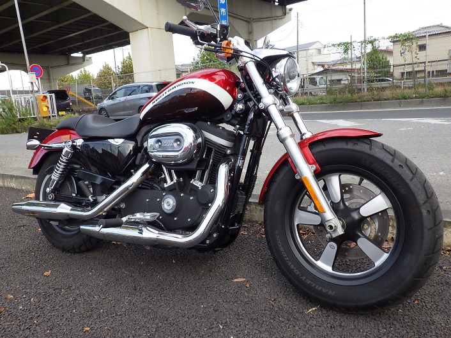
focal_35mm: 28
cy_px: 169
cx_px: 226
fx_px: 365
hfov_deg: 63.5
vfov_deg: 49.7
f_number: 4.2
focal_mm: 5
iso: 250
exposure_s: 1/250
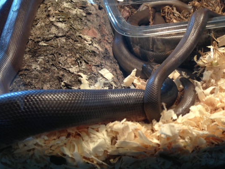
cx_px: 134
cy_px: 77
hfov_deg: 46.6
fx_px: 260
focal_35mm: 40
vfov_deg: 35.9
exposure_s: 1/20
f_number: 2.4
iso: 100
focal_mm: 4.13
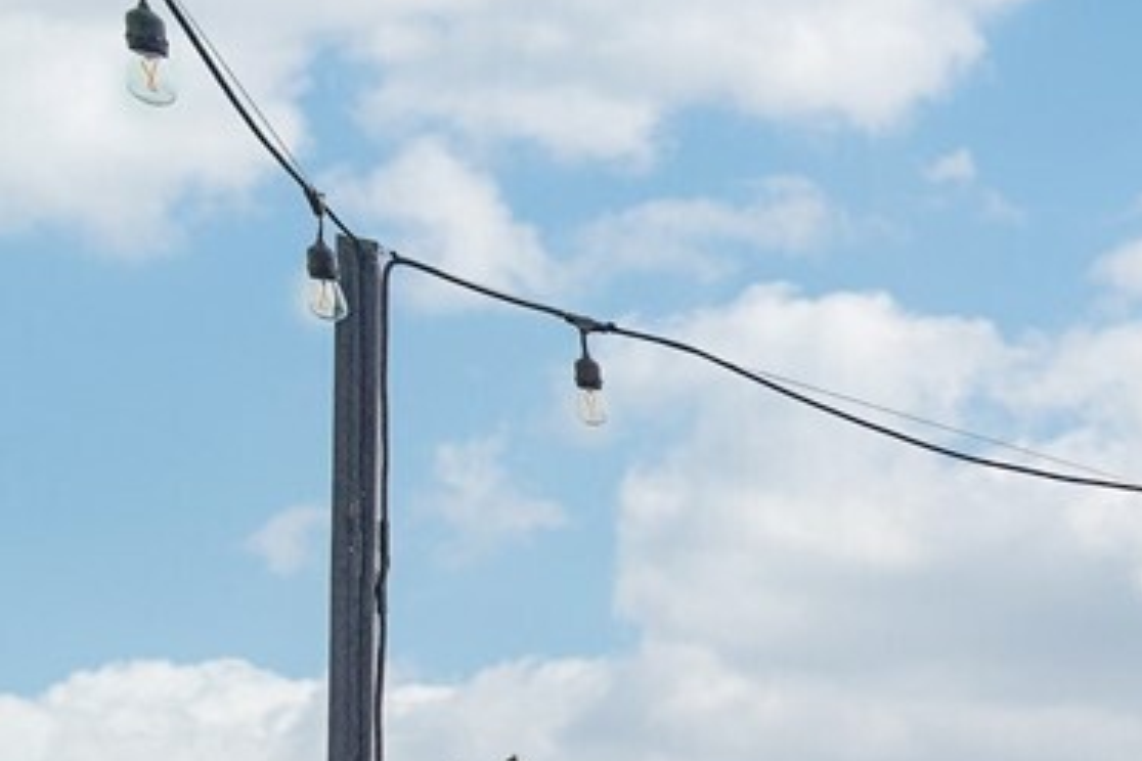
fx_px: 2316
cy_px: 1333
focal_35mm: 73
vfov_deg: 16.1
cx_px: 2528
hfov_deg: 16.6
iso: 1600
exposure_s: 1/1250
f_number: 8
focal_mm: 16
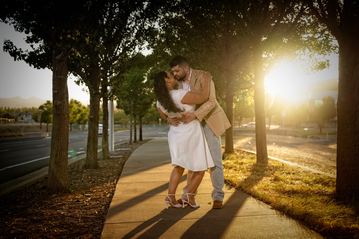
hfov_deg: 41.9
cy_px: 120
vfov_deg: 28.6
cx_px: 180
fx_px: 469
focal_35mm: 47
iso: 125
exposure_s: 1/320
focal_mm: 47
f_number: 2.8
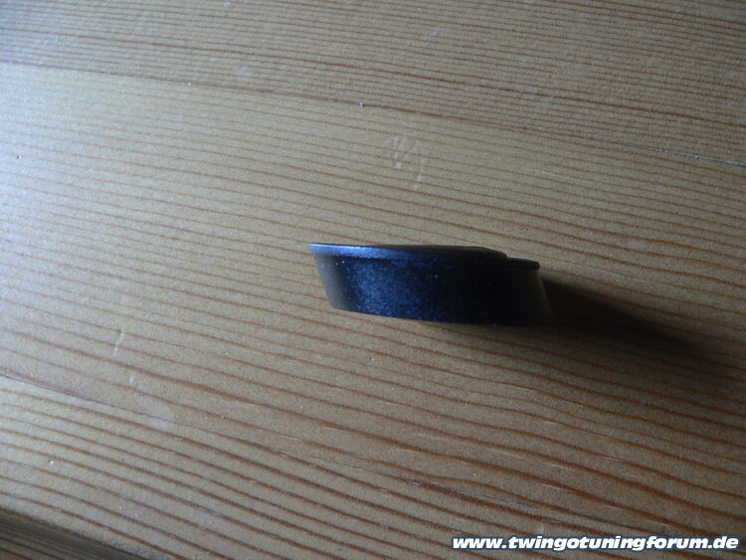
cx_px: 373
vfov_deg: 39.7
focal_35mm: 36
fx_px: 776
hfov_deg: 51.3
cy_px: 280
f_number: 2.8
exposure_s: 1/80
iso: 200
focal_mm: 6
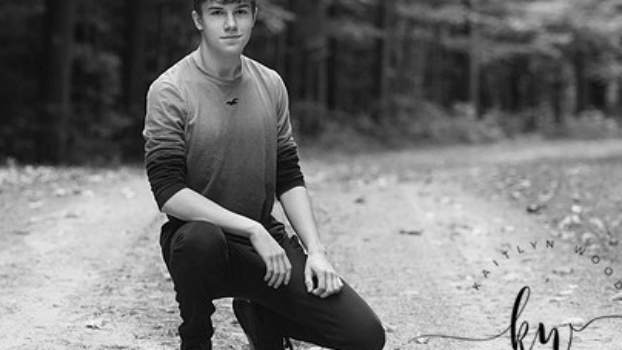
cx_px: 240
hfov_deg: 15.2
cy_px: 127
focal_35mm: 141
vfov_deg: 8.6
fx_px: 2325
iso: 500
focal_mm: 92
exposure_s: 1/320
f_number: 2.8
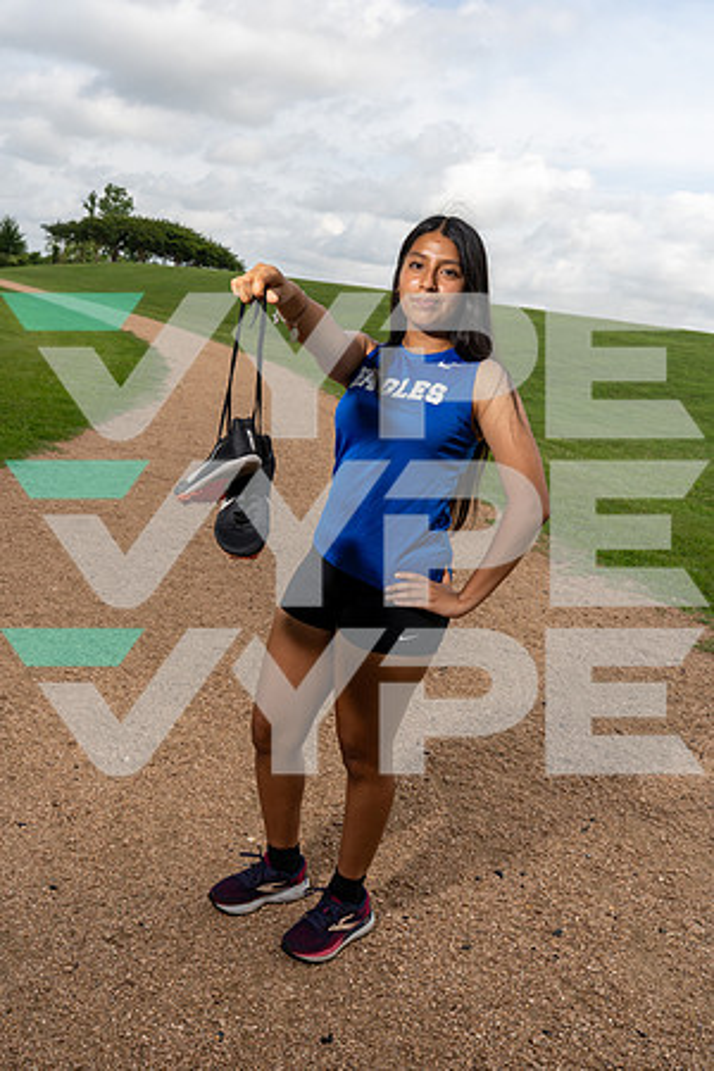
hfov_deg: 40.0
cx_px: 357
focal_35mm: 33
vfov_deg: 57.2
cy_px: 536
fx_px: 982
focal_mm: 33
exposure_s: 1/250
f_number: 8
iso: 100
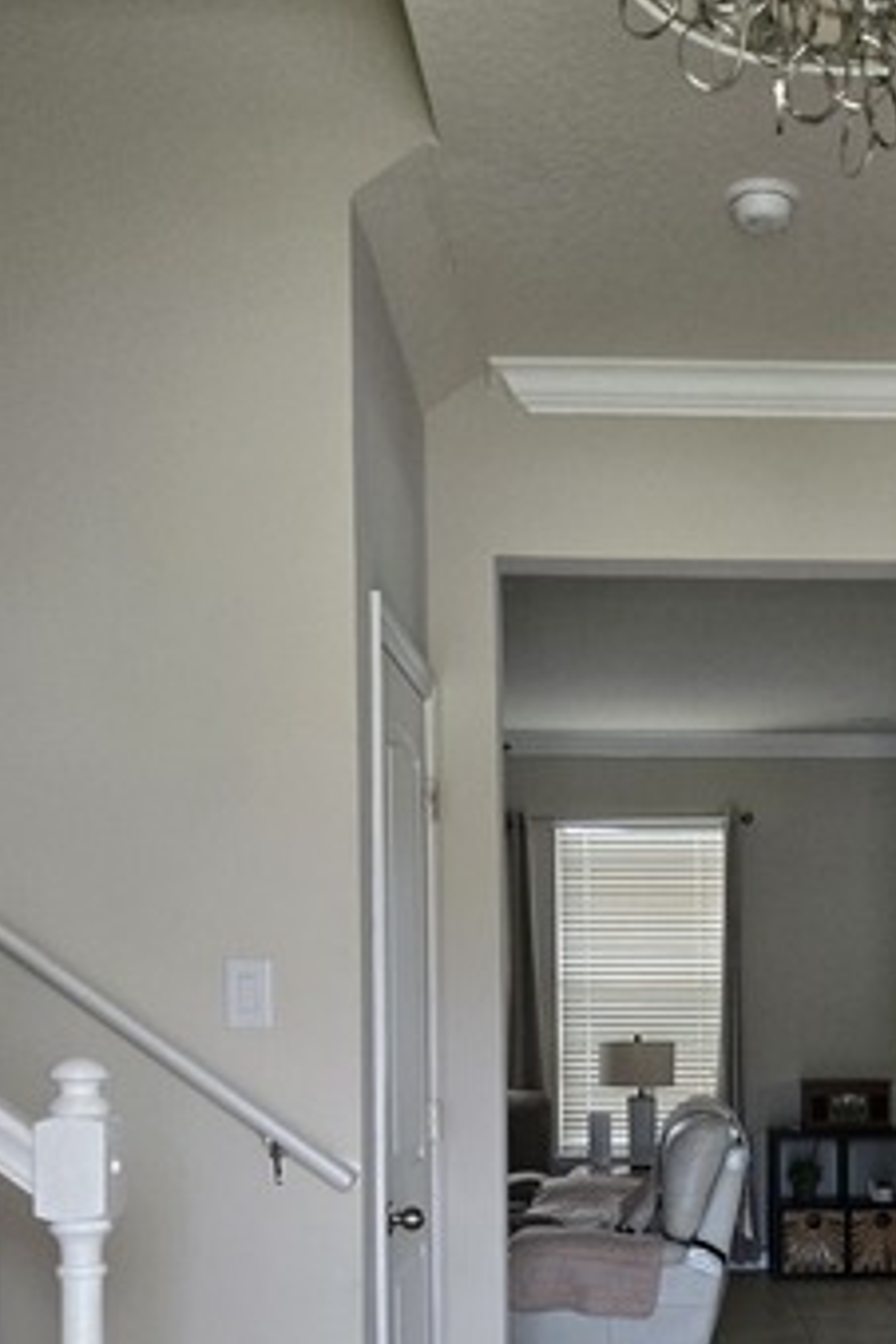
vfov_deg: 39.8
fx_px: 1755
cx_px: 737
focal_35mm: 47
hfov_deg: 28.0
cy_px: 1120
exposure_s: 1/180
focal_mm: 5.4
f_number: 1.8
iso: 200
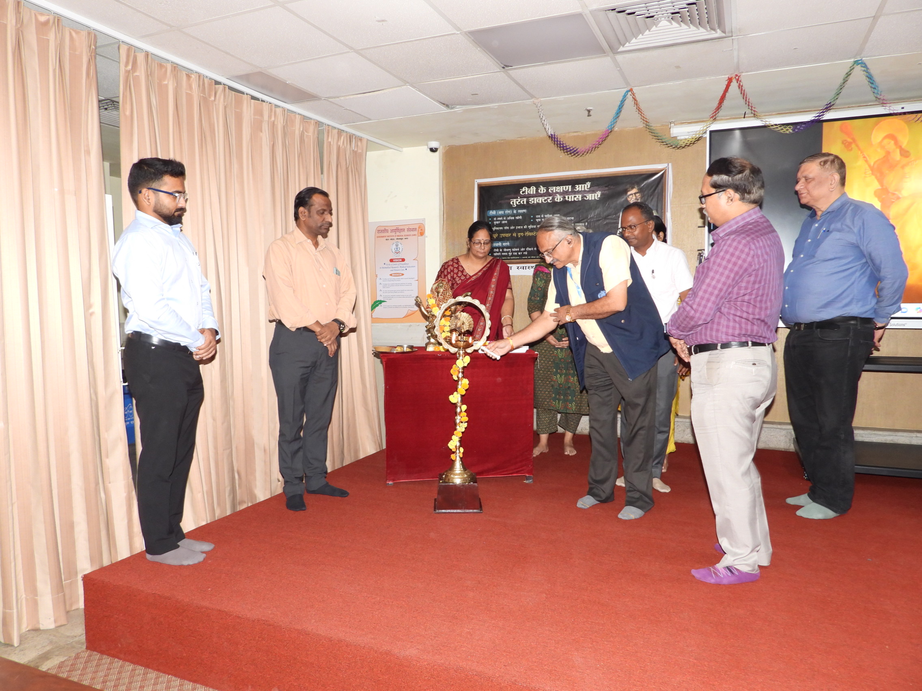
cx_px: 461
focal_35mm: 24
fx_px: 639
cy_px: 346
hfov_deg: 71.6
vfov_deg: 56.8
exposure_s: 1/30
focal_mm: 4.3
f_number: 2.8
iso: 200
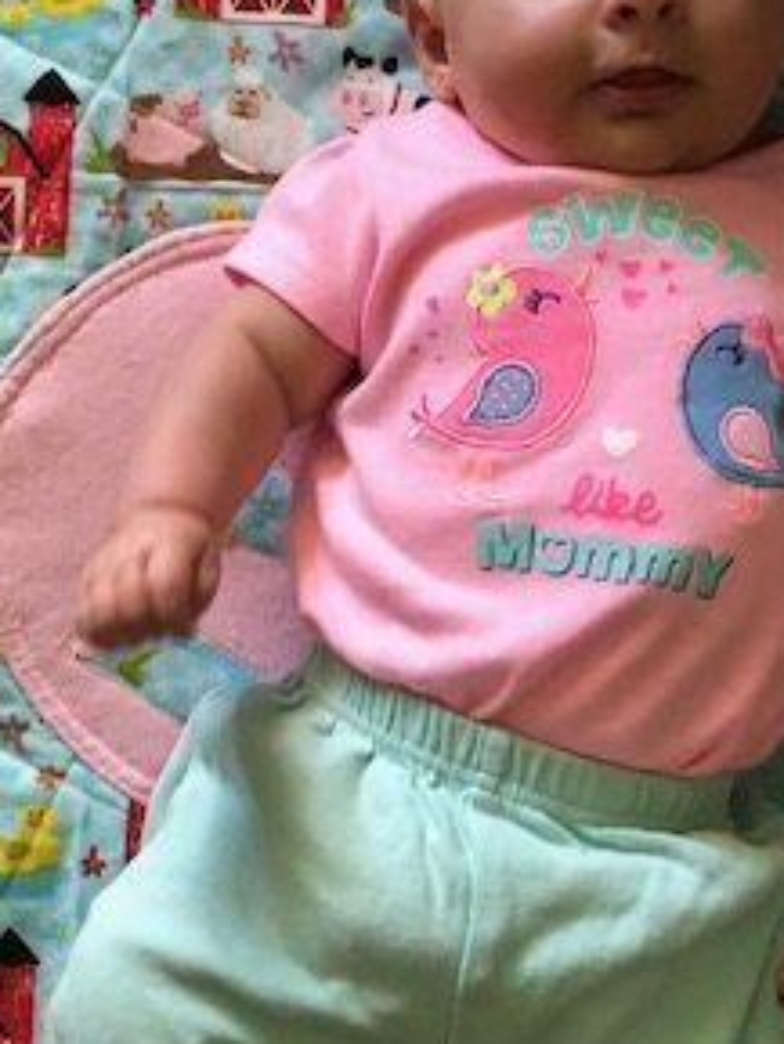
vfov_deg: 31.2
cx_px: 347
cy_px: 509
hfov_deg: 23.7
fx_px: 1871
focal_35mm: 62
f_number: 1.8
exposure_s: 1/15
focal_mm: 3.99
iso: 80
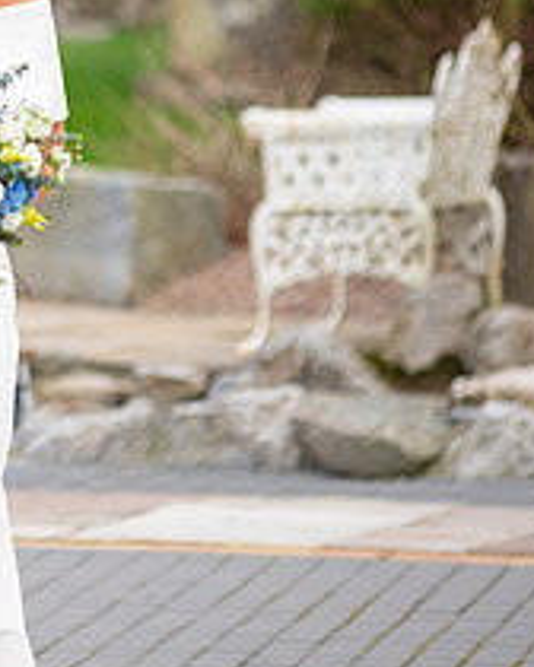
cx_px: -305
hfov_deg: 3.0
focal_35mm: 518
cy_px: 151
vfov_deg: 3.7
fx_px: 10233
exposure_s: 1/200
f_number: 3.5
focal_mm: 200
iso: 250
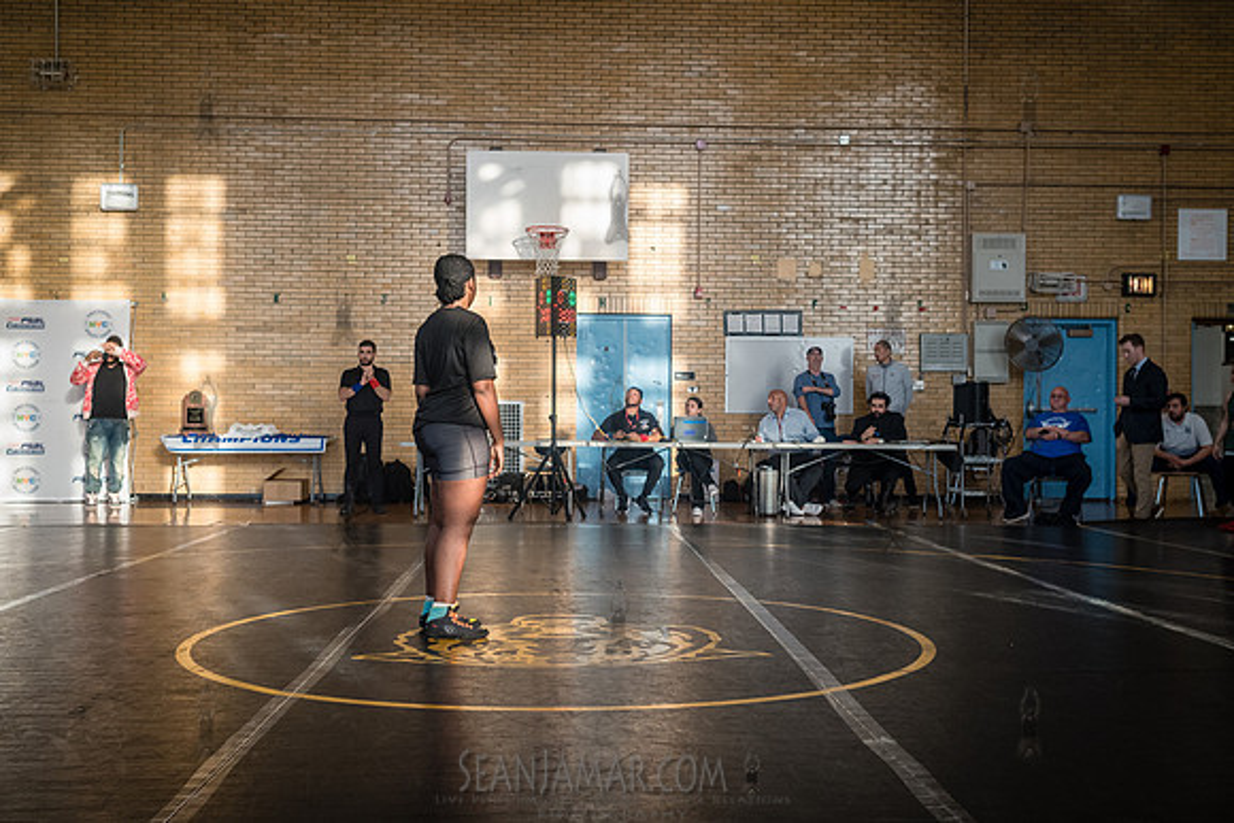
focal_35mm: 41
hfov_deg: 47.7
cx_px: 644
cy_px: 427
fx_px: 1396
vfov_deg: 32.9
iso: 1600
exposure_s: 1/320
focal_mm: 35
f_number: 5
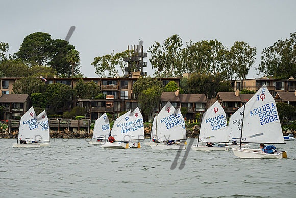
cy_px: 95
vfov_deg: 10.8
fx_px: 1046
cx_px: 127
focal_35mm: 127
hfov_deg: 16.1
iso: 320
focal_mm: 100
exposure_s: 1/2000
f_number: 4.5
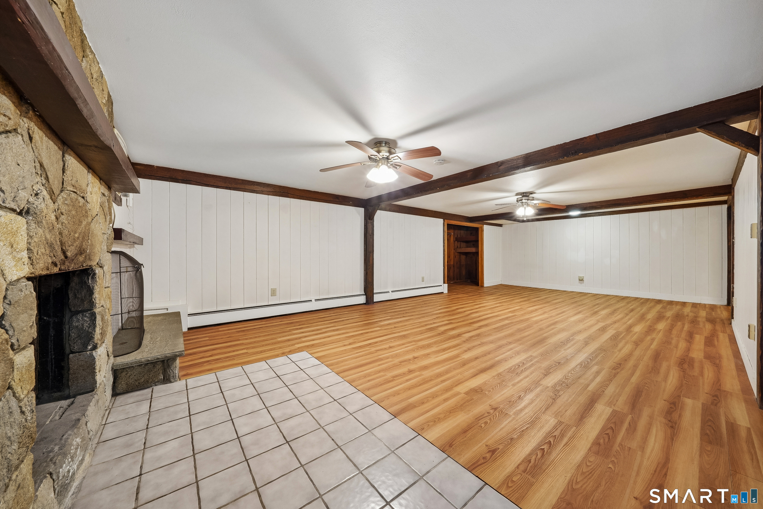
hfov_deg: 112.6
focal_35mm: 12
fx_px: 254
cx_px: 382
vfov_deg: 90.0
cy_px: 254
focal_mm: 12
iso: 400
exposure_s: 1/1.67
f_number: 13
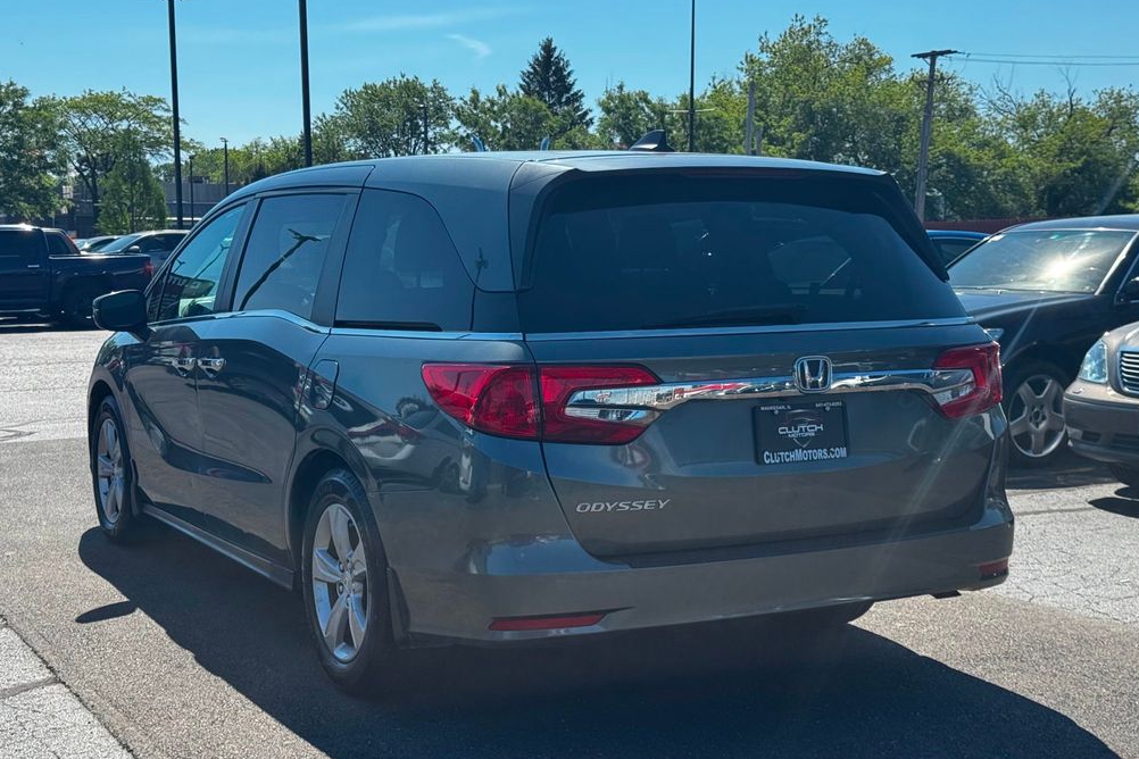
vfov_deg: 26.5
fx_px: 1613
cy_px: 394
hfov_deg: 38.9
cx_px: 565
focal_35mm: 51
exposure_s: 1/2717
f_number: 1.78
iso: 64
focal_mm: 6.76
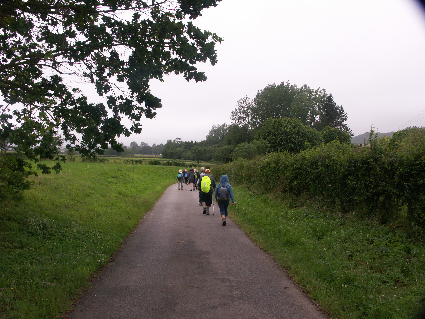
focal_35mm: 31
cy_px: 160
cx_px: 212
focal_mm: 8.13
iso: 64
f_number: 5.6
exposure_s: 1/125
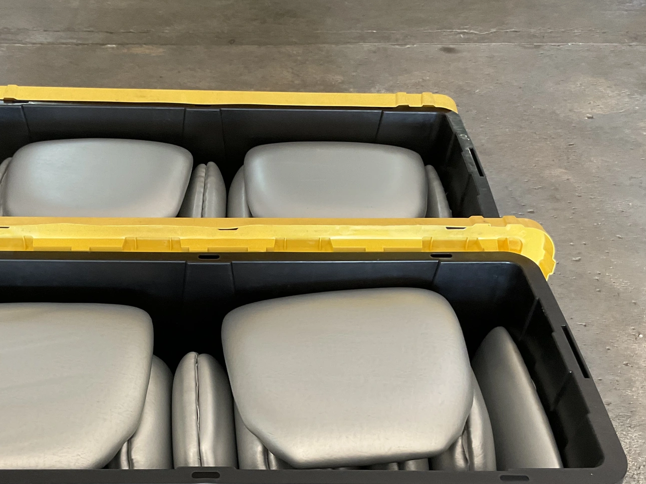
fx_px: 840
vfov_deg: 31.6
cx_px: 240
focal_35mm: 45
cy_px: 362
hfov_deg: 41.7
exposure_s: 1/60
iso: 100
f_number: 1.8
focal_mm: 3
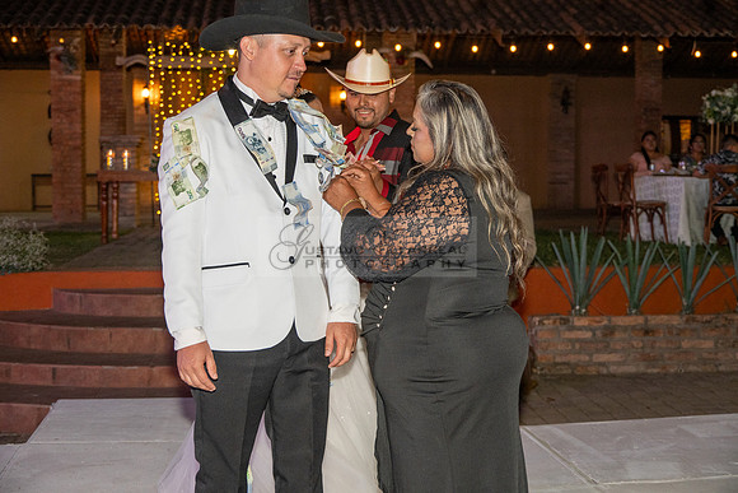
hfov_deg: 34.5
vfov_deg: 23.4
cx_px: 369
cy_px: 246
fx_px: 1189
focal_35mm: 58
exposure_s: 1/200
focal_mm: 58
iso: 2000
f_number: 5.6
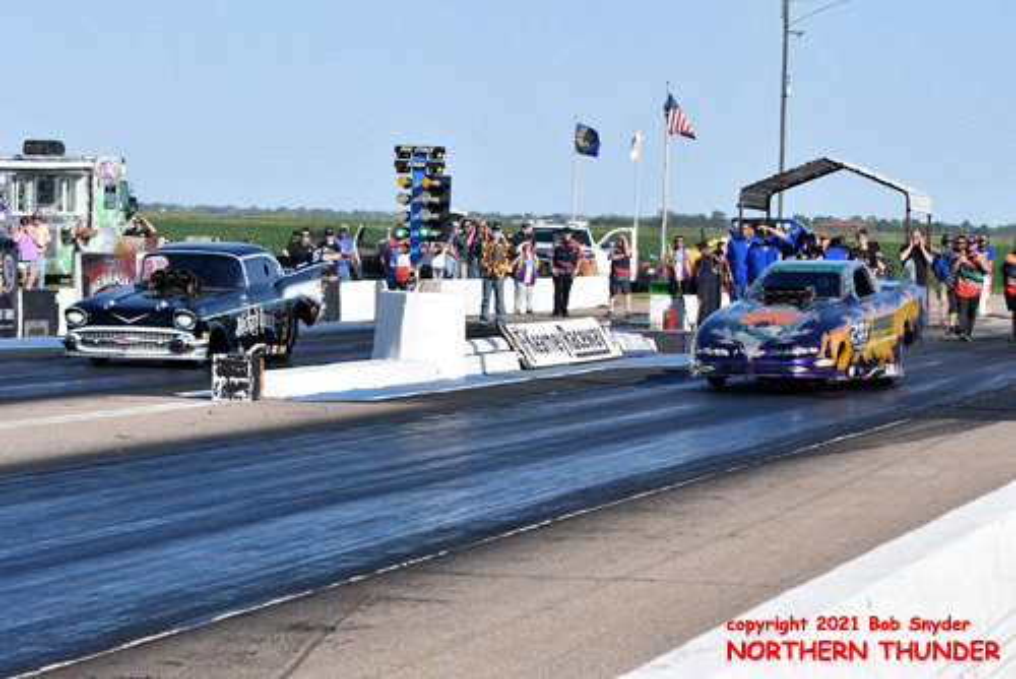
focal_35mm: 144
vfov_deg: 9.5
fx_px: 4066
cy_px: 340
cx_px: 508
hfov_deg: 14.2
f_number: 5.6
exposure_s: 1/1250
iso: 160
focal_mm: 72
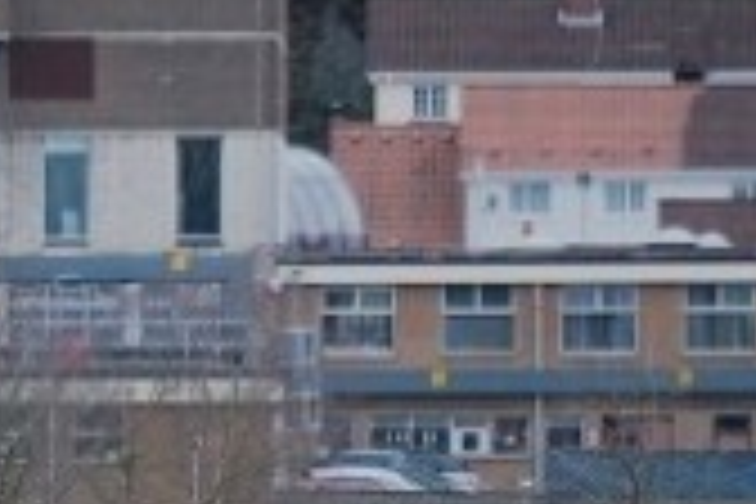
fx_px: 21544
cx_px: -1210
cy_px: 801
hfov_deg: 2.0
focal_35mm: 1026
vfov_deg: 1.3
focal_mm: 128.3
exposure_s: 1/550
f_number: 5
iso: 800
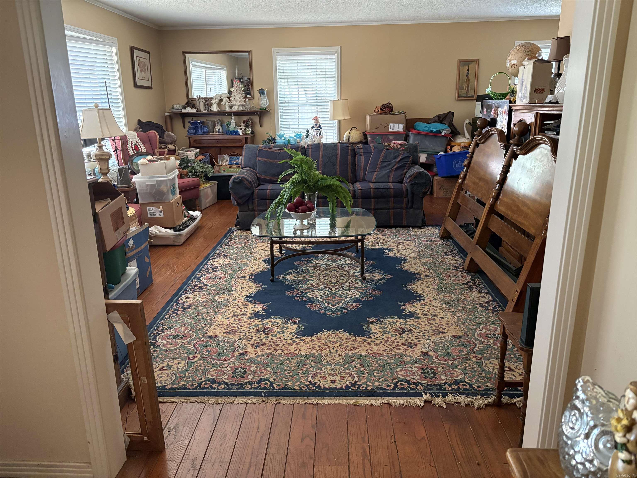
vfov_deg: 53.1
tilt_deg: -15.0
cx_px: 318
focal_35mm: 26
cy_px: 239
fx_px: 478
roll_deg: +1.8
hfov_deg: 67.3
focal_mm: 5.96
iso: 640
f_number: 1.6
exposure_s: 1/40
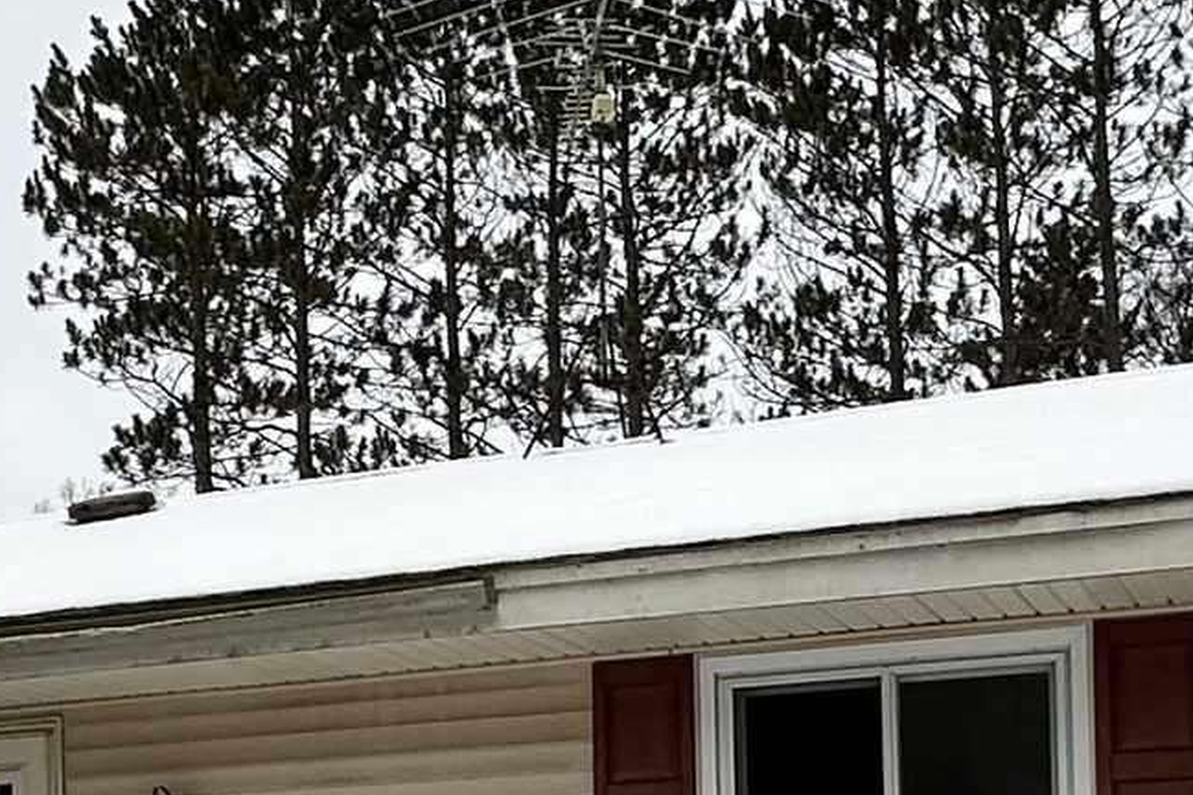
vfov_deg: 18.6
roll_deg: +2.8
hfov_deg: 29.0
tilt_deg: +3.3
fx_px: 2286
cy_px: 977
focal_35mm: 69
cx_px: 388
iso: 40
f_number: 2.2
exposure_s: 1/99
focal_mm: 2.22
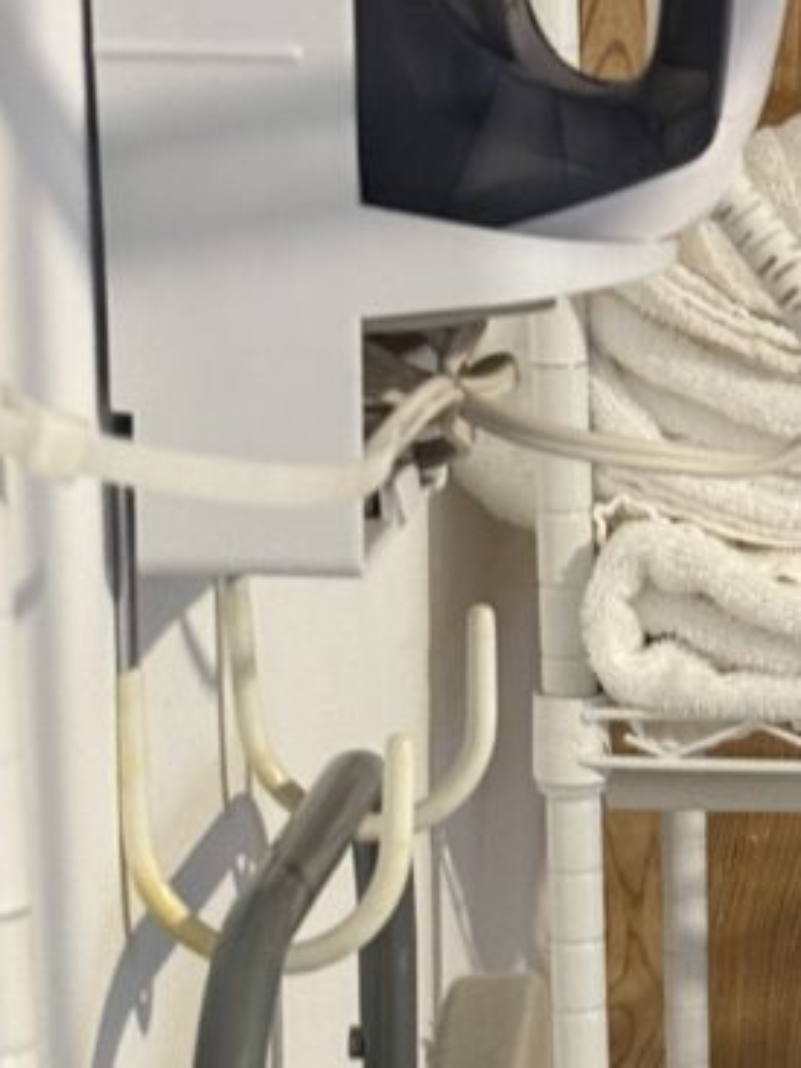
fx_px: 4137
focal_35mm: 134
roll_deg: -0.2
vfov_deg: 14.5
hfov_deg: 10.9
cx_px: 894
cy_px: 1021
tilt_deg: -15.6
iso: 500
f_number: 1.78
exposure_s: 1/40
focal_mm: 6.76
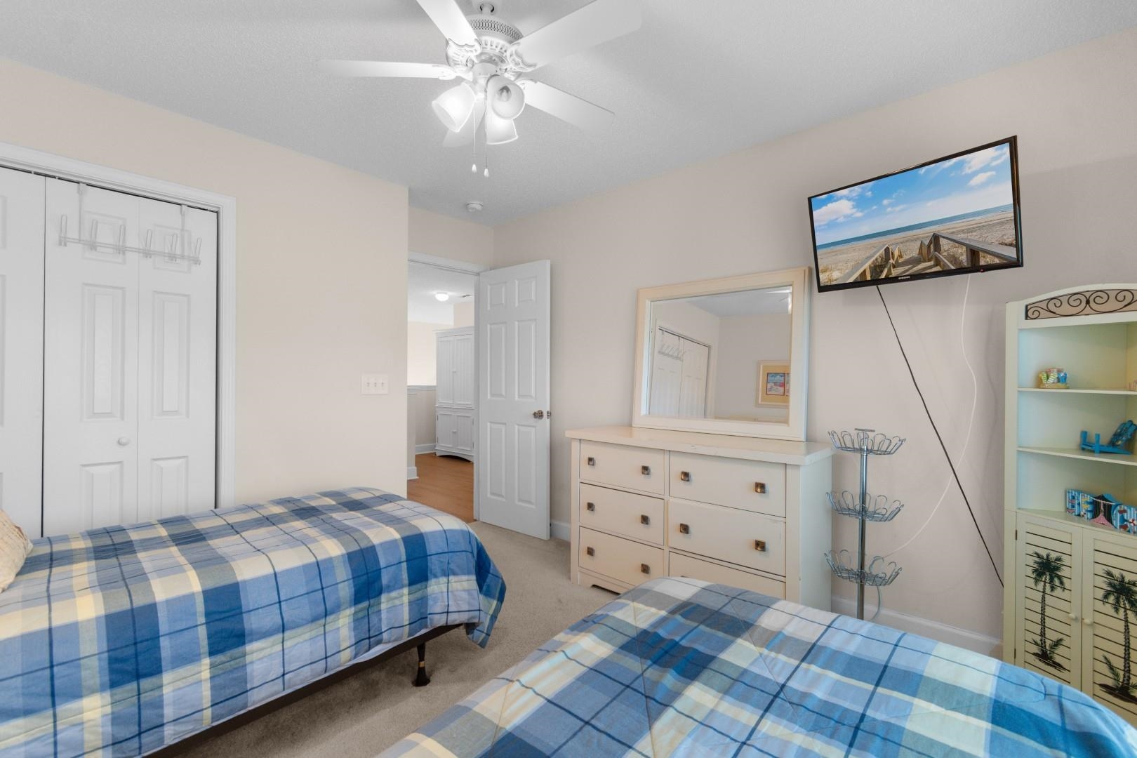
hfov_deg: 100.4
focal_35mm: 15
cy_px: 379
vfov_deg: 77.3
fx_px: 474
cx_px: 568
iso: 100
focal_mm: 10
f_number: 4.5
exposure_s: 1/13
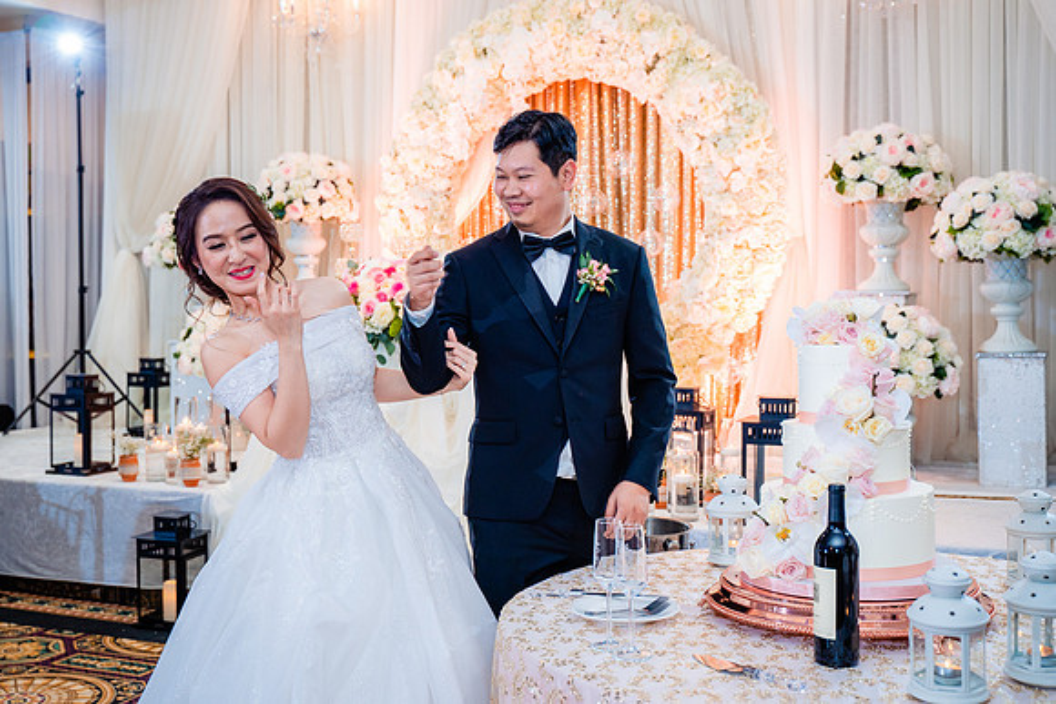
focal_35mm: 46
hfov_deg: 42.8
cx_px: 477
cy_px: 325
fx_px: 1347
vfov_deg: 29.3
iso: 800
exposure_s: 1/160
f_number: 3.5
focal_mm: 39
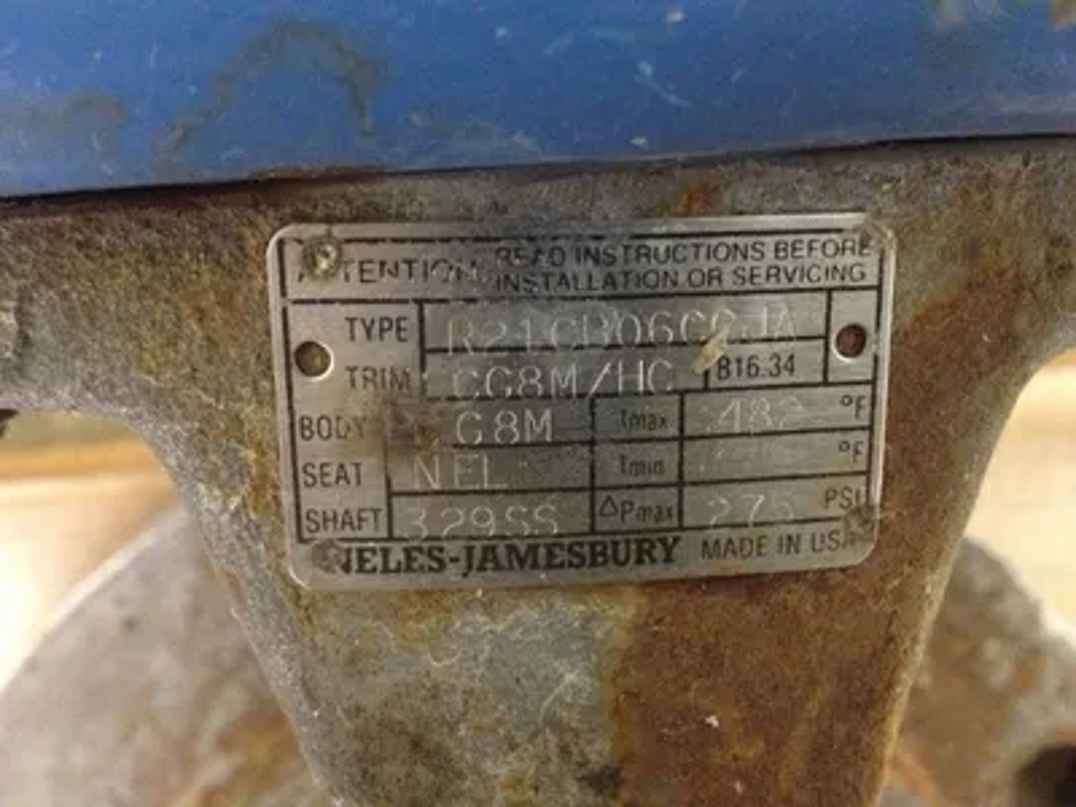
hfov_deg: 52.6
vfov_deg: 40.7
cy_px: 404
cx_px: 538
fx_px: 1088
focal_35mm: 35
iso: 800
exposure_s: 1/15
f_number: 2.4
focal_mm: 4.28
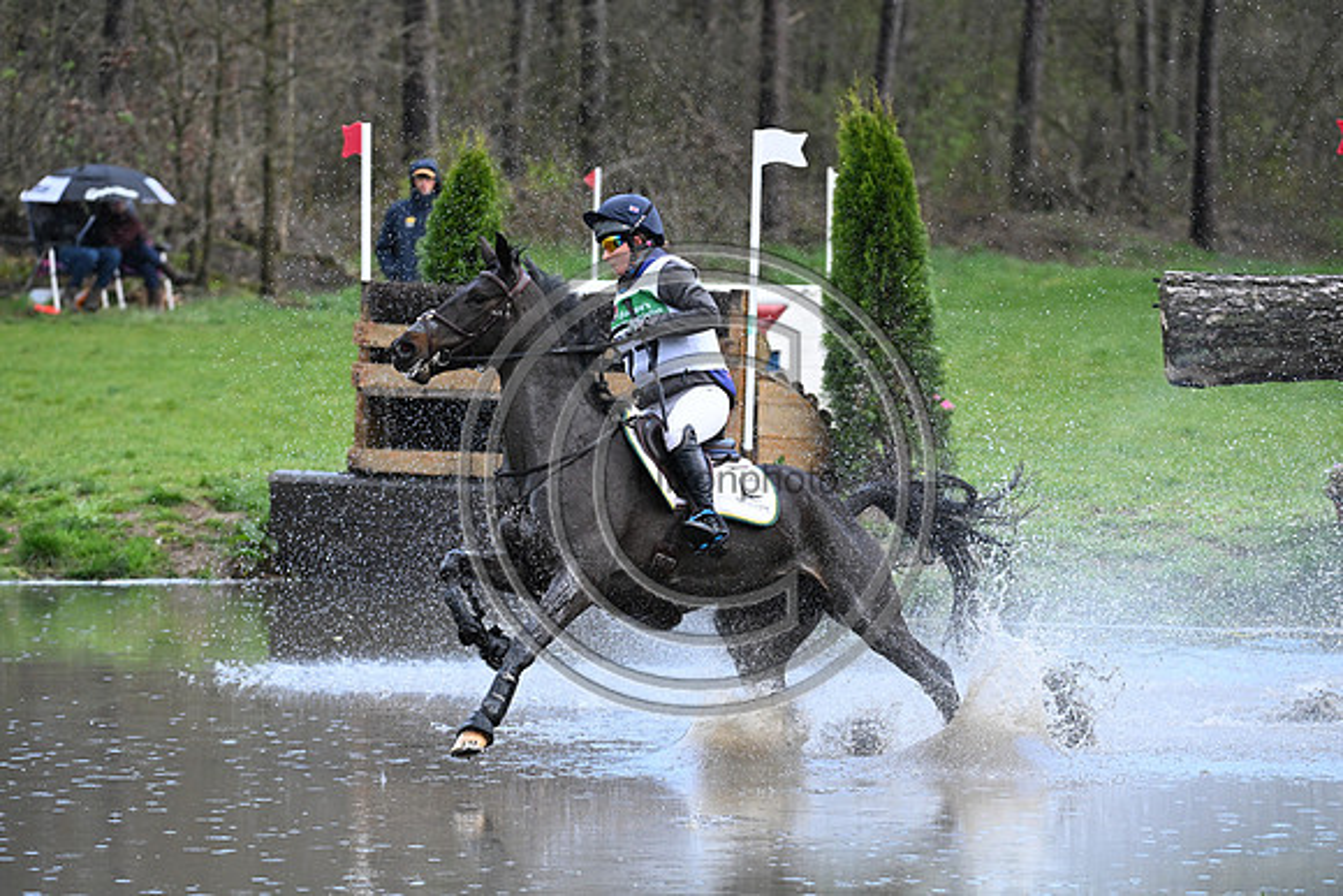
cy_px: 448
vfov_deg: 5.3
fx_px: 9701
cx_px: 672
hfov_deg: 7.9
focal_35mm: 260
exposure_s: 1/1250
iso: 3200
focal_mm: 260
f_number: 5.6
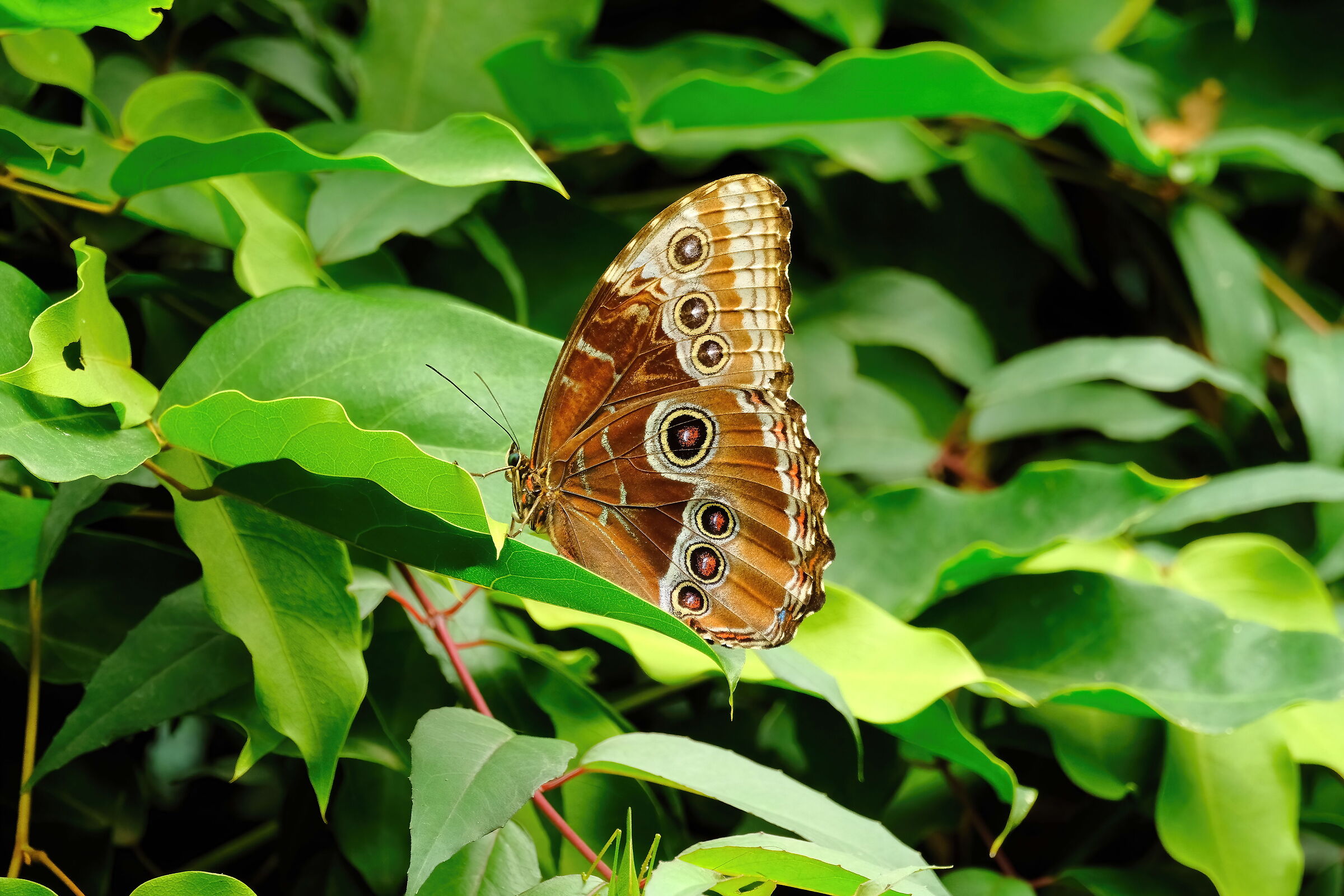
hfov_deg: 2.3
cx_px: 672
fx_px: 33597
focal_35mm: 900
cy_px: 448
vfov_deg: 1.5
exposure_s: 1/200
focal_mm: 600
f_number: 8
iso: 1600
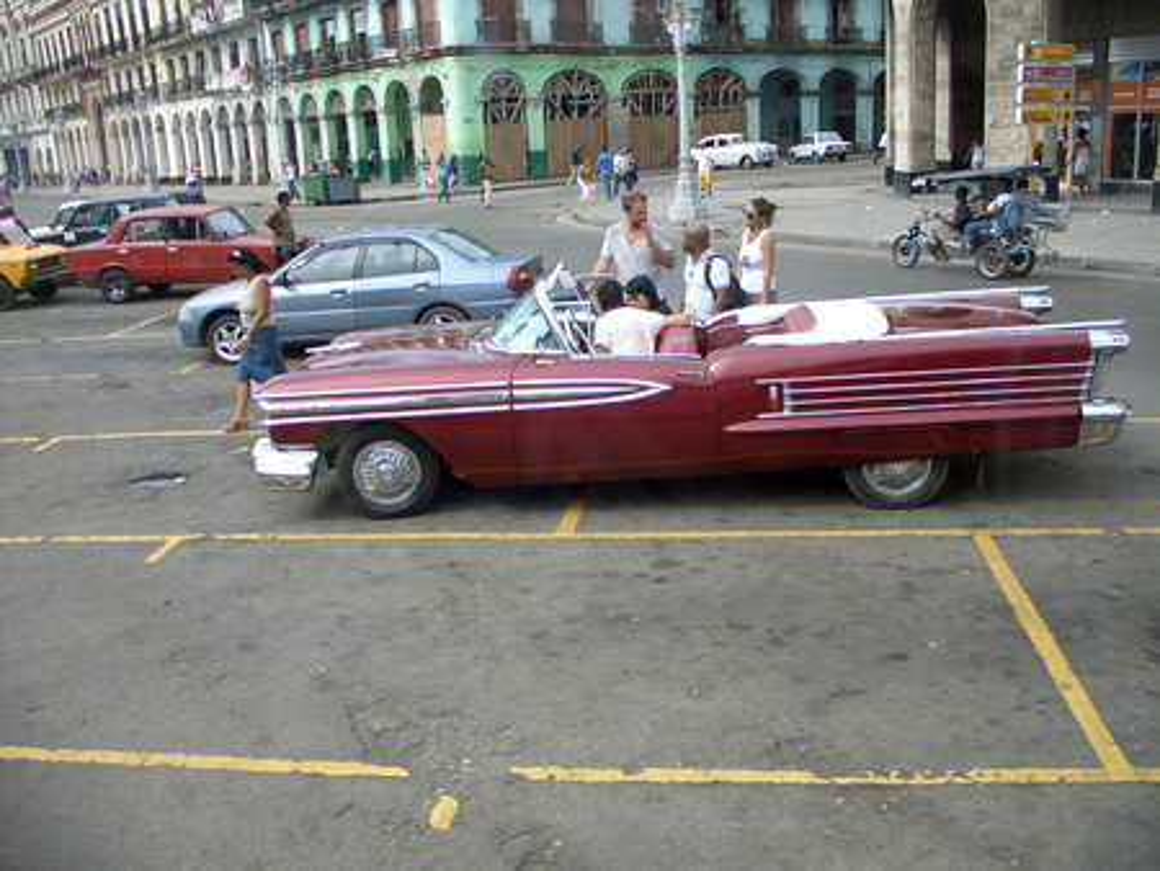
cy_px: 436
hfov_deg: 55.3
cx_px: 580
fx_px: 1106
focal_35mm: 33
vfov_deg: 43.0
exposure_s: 1/200
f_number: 2.8
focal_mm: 7.1
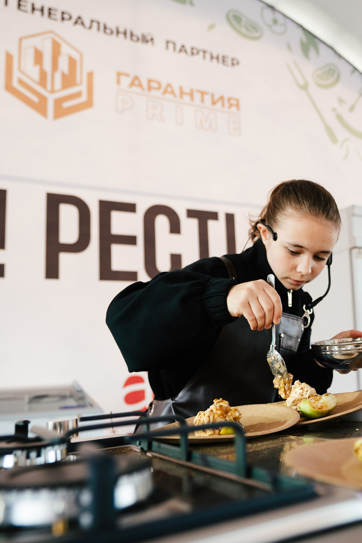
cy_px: 270
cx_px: 290
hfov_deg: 36.5
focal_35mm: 35
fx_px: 528
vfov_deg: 54.4
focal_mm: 22
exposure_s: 1/320
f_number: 2.8
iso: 400
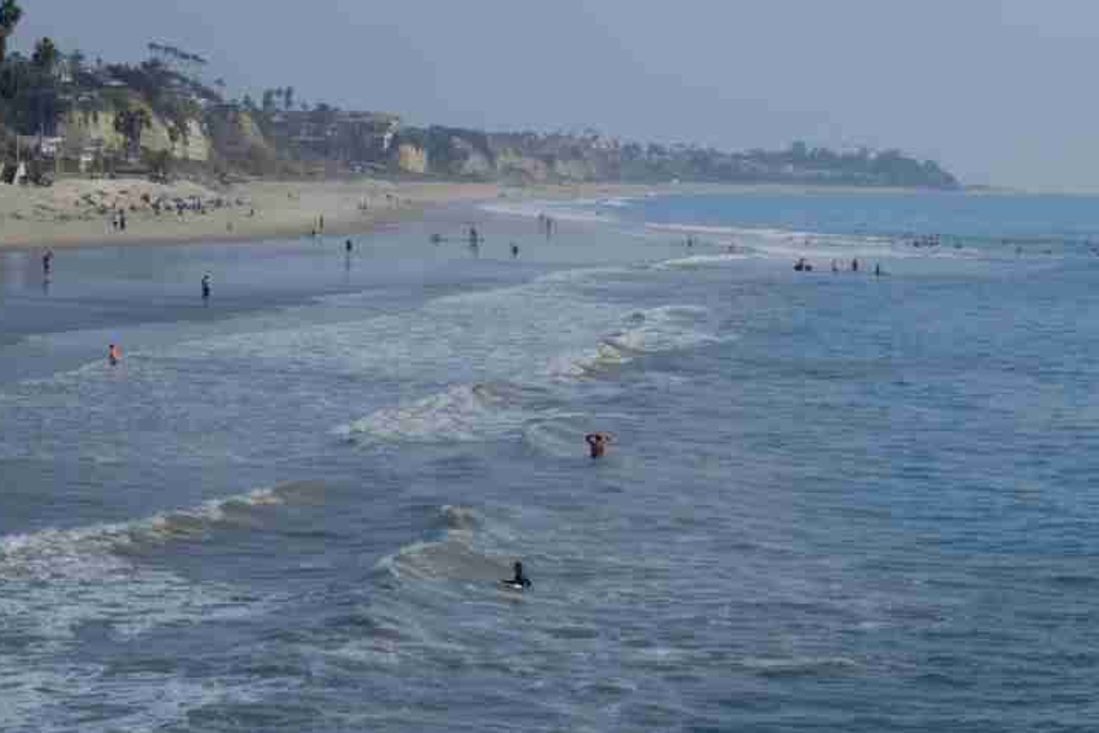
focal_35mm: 119
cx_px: 546
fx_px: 3633
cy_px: 341
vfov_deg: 11.5
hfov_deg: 17.2
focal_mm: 55
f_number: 22
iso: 1250
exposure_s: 1/550
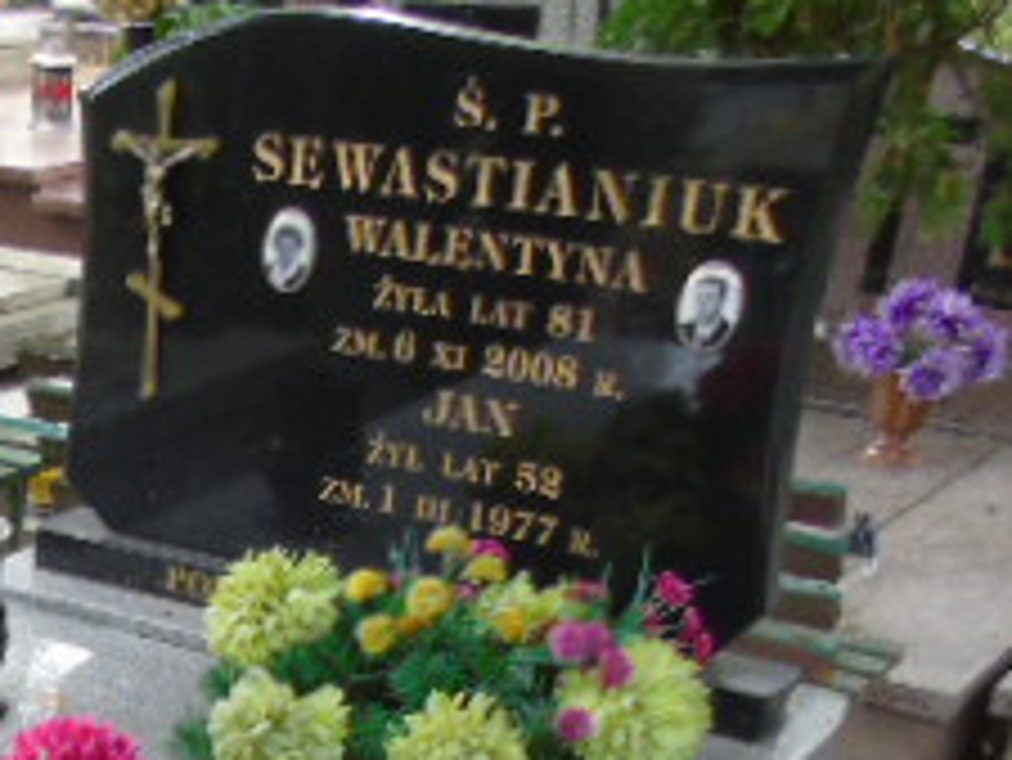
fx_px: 2077
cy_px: 994
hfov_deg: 25.0
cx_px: -157
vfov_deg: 19.2
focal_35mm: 71
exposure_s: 1/30
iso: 160
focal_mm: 4.4
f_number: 3.4
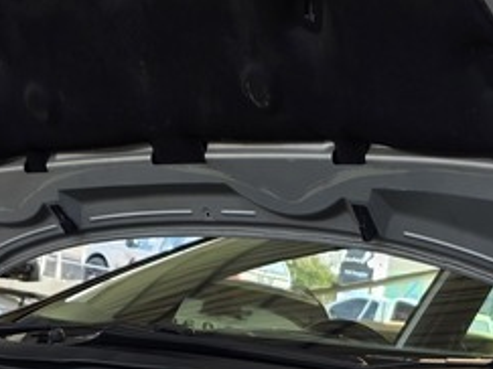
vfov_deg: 13.7
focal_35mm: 97
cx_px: 221
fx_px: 1381
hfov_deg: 20.2
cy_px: 659
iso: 12
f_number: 1.7
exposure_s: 1/51
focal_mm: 6.25
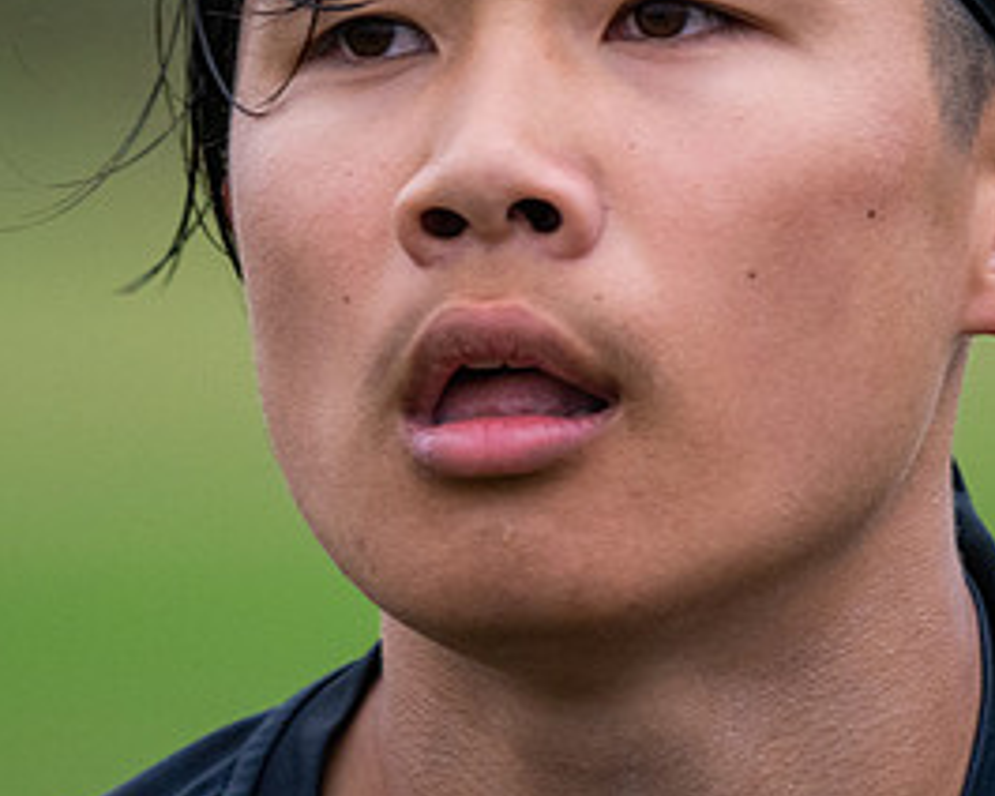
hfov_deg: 1.8
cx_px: 658
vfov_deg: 1.4
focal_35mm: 1077
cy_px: 278
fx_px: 31716
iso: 1600
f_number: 4
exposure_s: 1/2000
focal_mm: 300
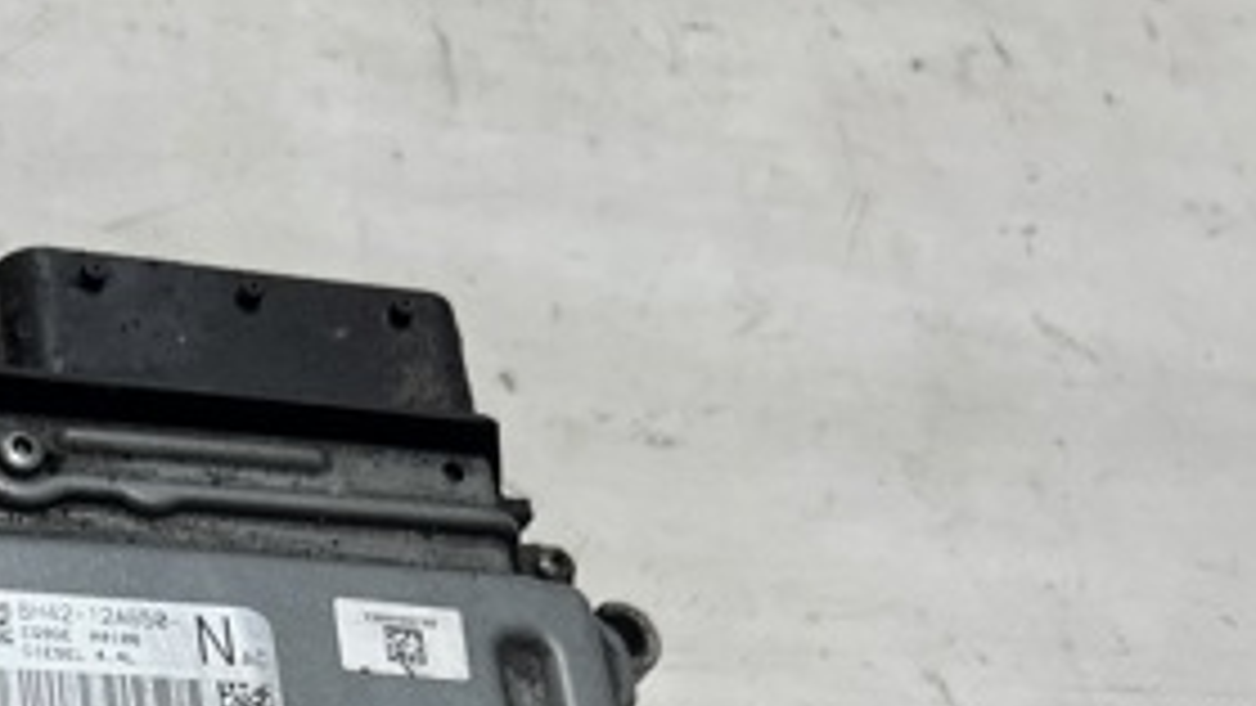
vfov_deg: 17.0
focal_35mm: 65
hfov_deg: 29.2
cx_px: -131
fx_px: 2165
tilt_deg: -63.7
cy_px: 1019
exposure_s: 1/100
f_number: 1.5
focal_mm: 5.7
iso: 80
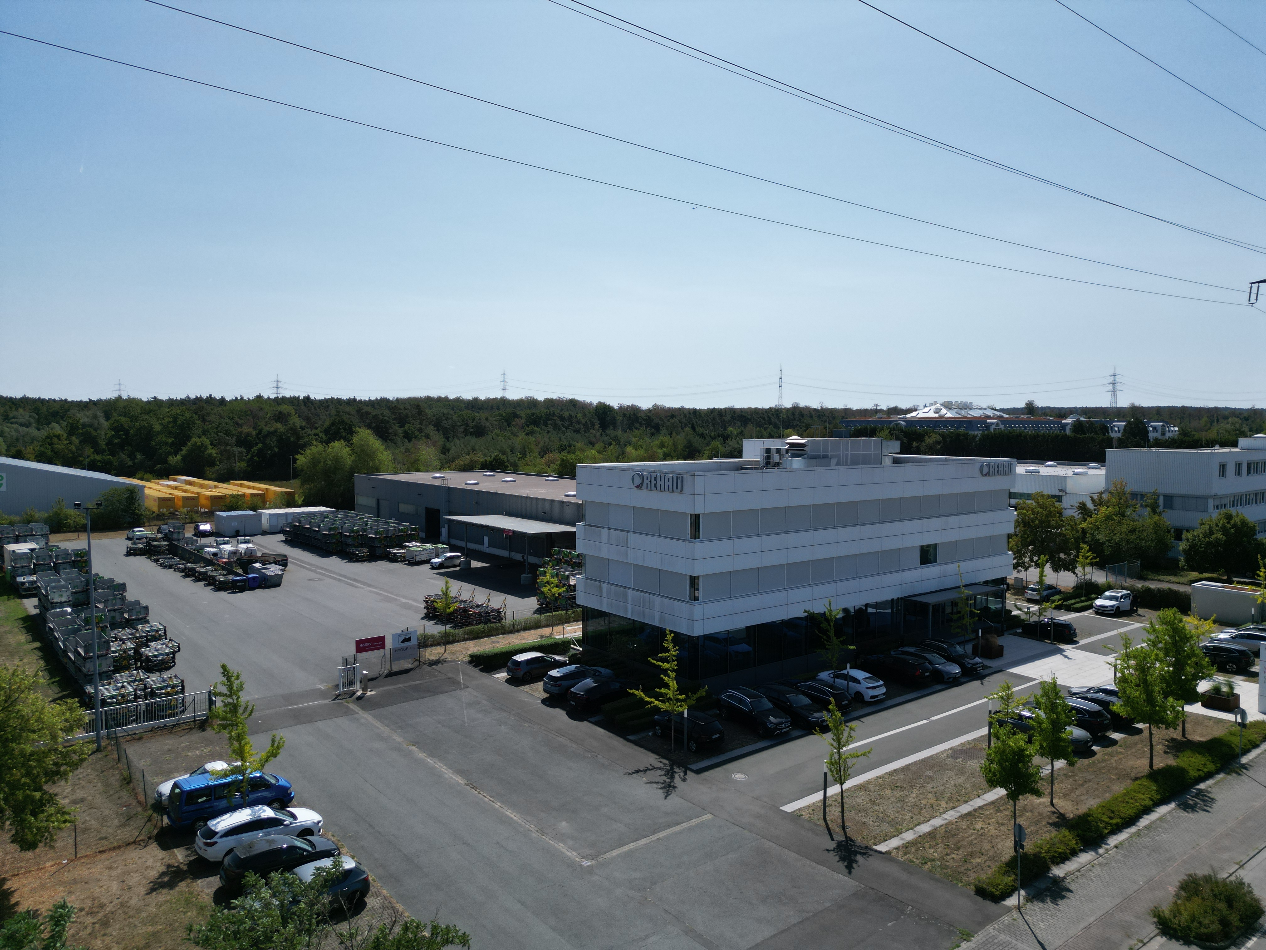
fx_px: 878
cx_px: 633
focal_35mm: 24
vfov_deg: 56.8
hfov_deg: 71.6
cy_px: 475
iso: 130
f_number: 1.7
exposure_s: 1/5000
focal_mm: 6.72
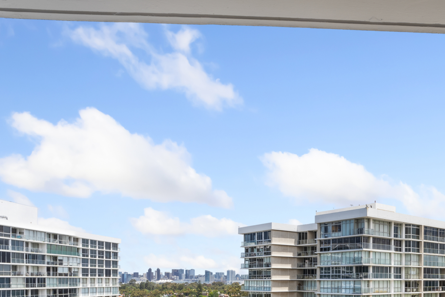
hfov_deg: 50.1
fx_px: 420
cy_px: 306
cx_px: 394
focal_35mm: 34
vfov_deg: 34.8
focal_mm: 16
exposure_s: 1/30
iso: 50
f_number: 10
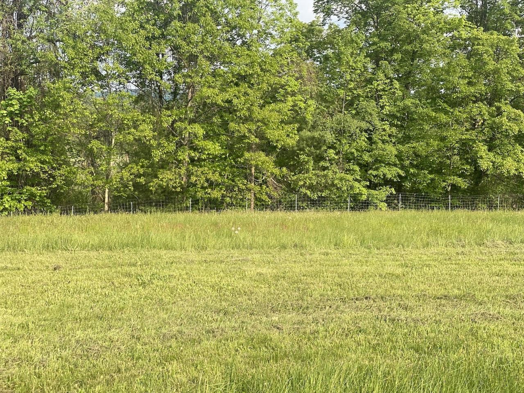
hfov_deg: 36.8
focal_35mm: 52
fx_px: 787
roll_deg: -1.6
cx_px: 262
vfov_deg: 28.0
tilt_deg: -5.4
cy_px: 196
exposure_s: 1/500
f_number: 2
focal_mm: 6
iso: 20
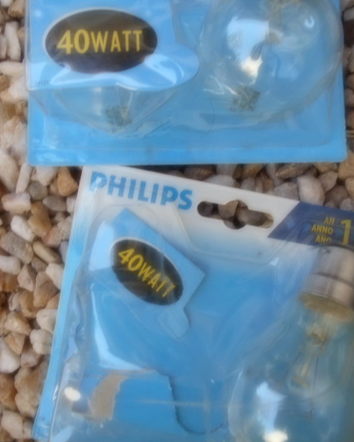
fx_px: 445
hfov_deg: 43.4
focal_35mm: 34
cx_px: 178
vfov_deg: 52.8
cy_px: 221
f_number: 3.2
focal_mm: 4.6
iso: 80
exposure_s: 1/80
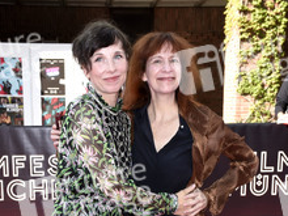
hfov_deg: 23.3
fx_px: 699
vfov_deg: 16.8
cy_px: 261
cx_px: 122
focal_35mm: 84
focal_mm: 32
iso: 160
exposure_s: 1/125
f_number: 6.3
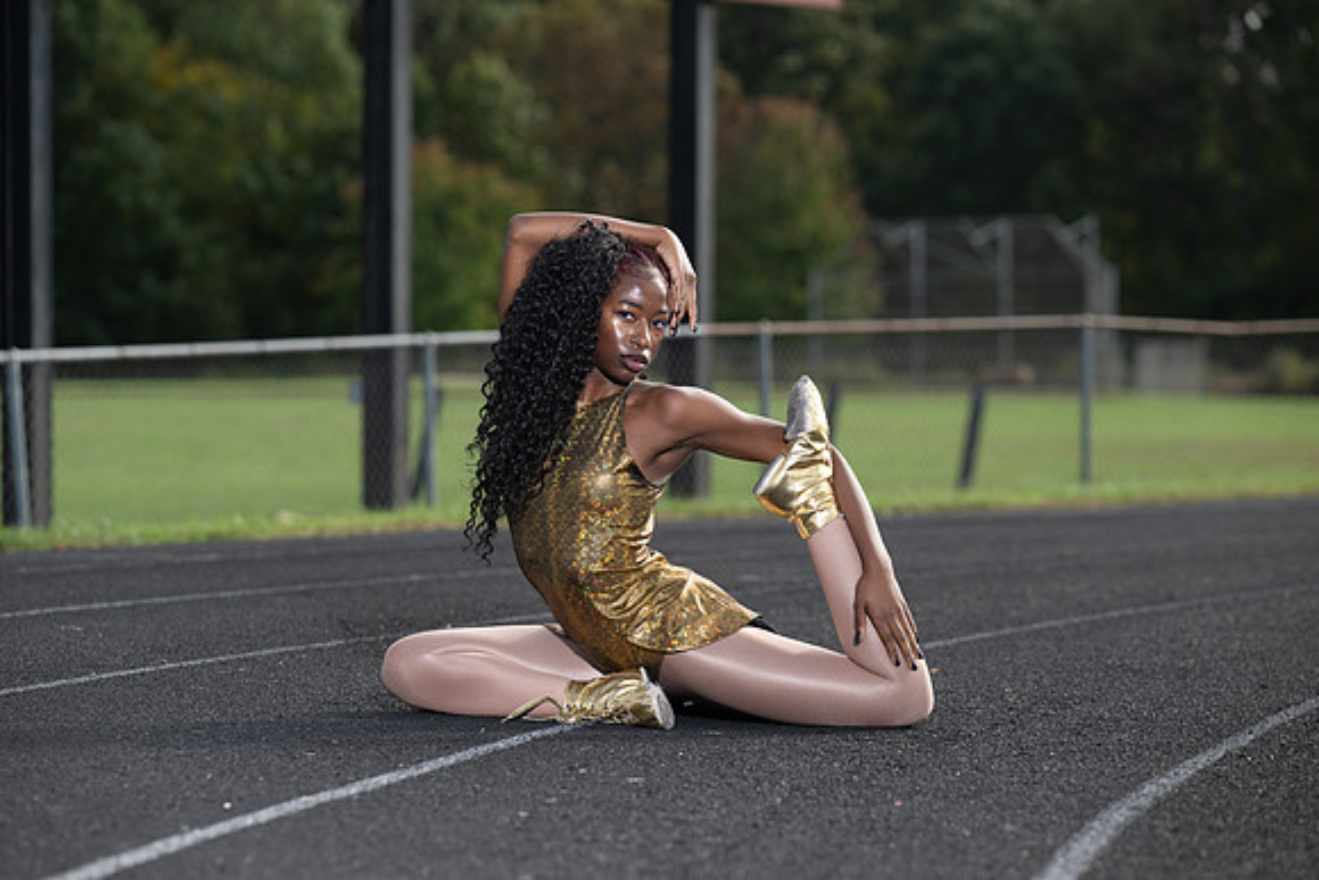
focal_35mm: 135
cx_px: 660
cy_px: 440
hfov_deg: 15.2
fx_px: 4947
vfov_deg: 10.2
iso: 40
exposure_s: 1/160
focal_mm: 135
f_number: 4.5
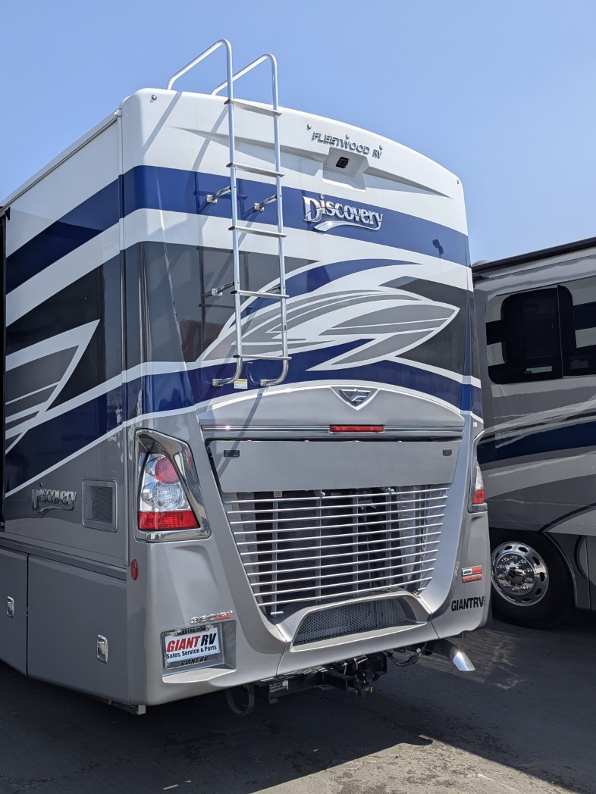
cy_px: 397
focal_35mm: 32
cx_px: 177
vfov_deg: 56.8
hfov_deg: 43.2
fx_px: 735
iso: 43
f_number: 1.85
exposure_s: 1/1855
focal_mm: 6.81
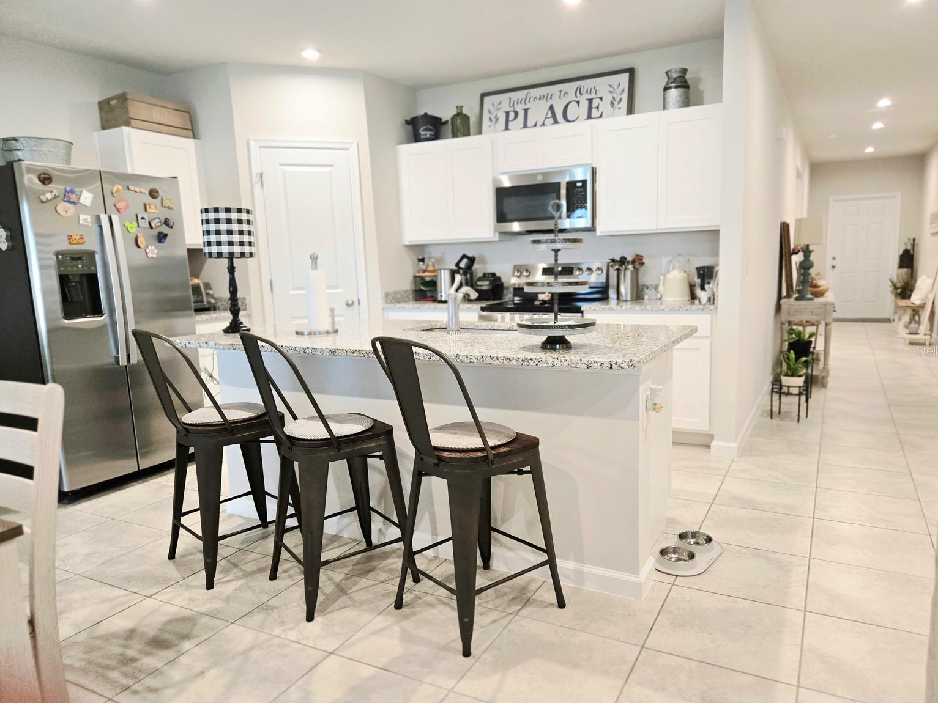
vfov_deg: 56.8
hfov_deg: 71.6
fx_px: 650
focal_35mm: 24
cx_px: 485
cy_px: 350
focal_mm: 5.4
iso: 250
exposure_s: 1/120
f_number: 1.8
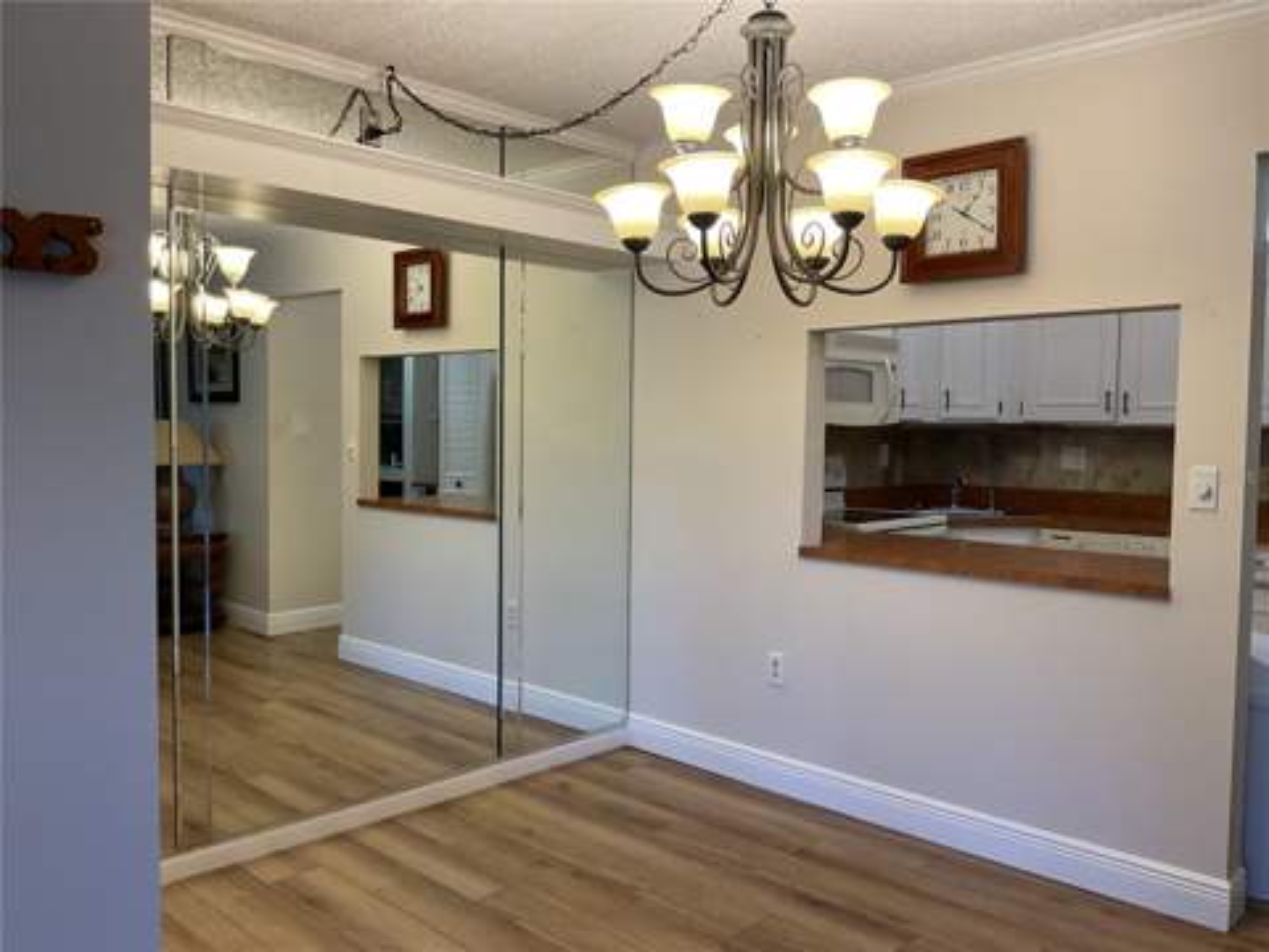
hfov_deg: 61.7
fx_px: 1063
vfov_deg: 48.2
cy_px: 476
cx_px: 634
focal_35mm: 29
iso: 40
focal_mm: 3
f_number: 1.8
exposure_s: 1/60
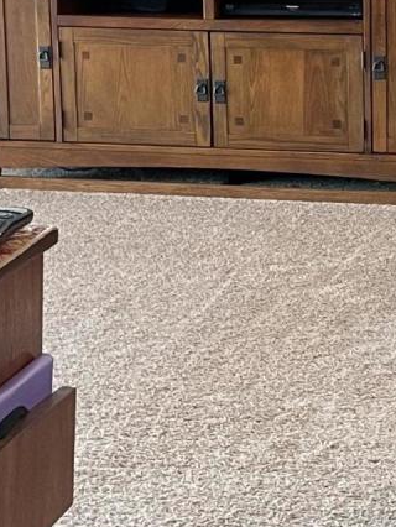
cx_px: 446
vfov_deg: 16.1
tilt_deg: -11.8
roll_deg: -0.2
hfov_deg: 12.0
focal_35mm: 122
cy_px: 210
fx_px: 1859
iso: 125
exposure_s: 1/60
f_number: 1.6
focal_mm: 4.2
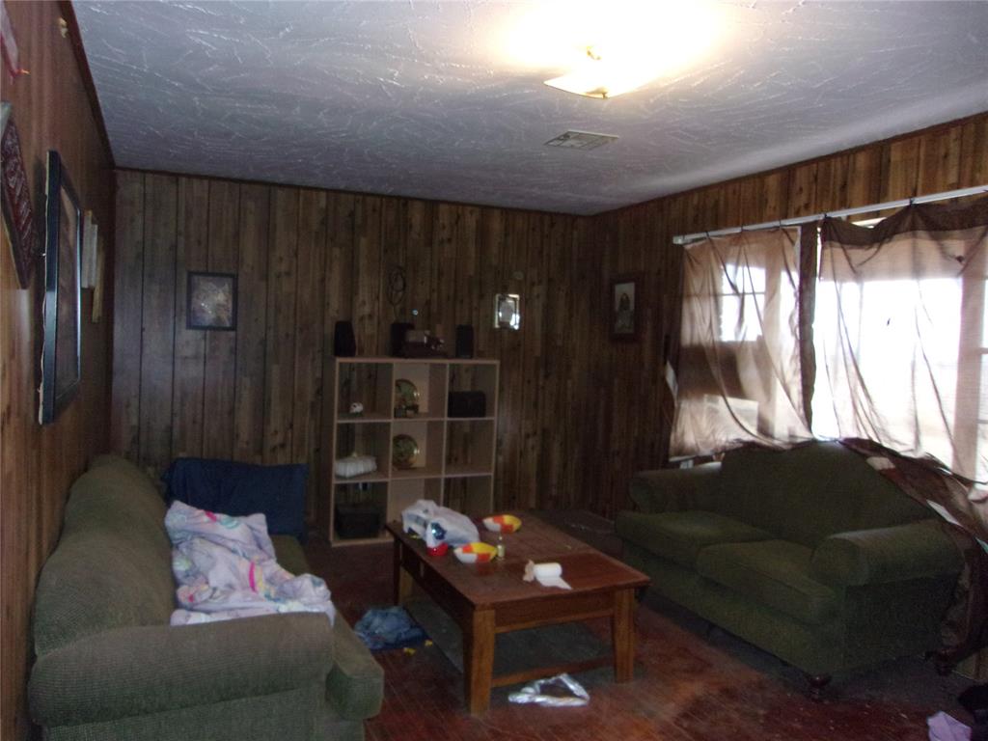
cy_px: 370
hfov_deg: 65.3
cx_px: 494
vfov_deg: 51.4
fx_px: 771
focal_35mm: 27
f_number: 3
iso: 400
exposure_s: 1/34
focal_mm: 4.9
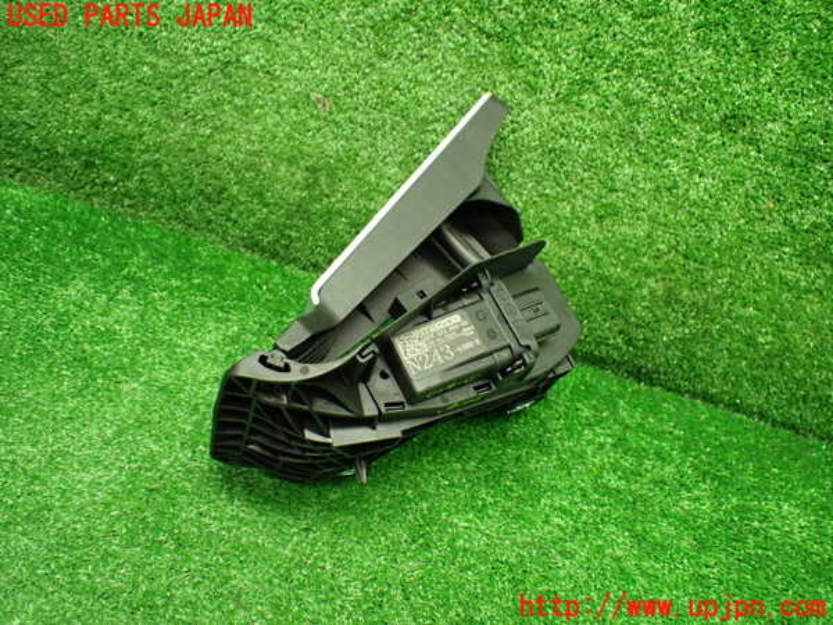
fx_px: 722
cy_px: 312
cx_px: 416
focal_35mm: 30
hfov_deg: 60.0
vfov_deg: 46.8
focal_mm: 5.4
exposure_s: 1/100
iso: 800
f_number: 2.3
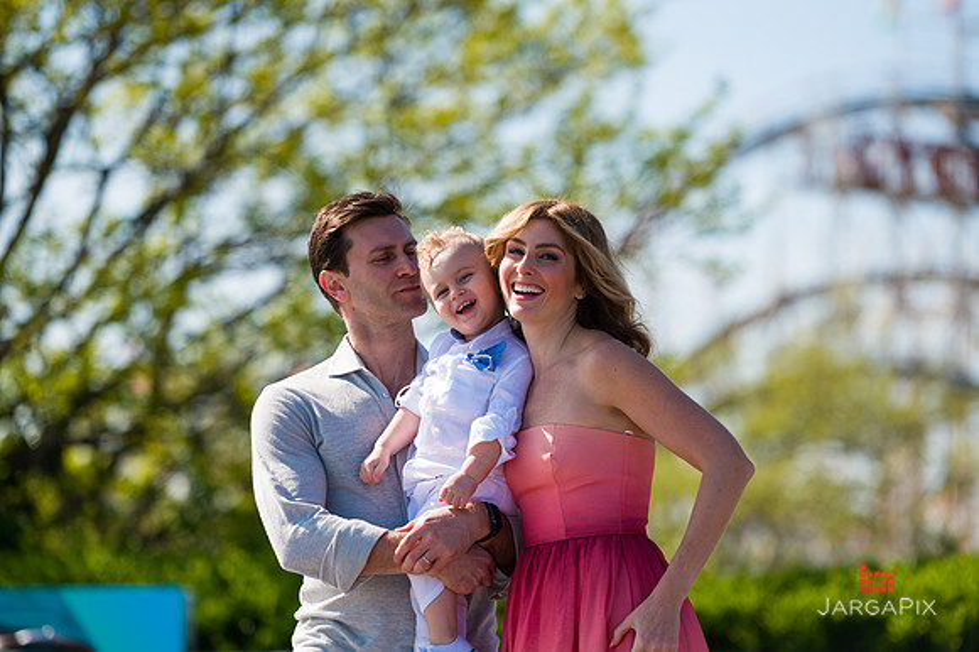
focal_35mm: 170
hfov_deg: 12.1
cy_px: 326
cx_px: 490
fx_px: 4620
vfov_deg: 8.1
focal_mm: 170
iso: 200
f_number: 3.2
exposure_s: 1/2500
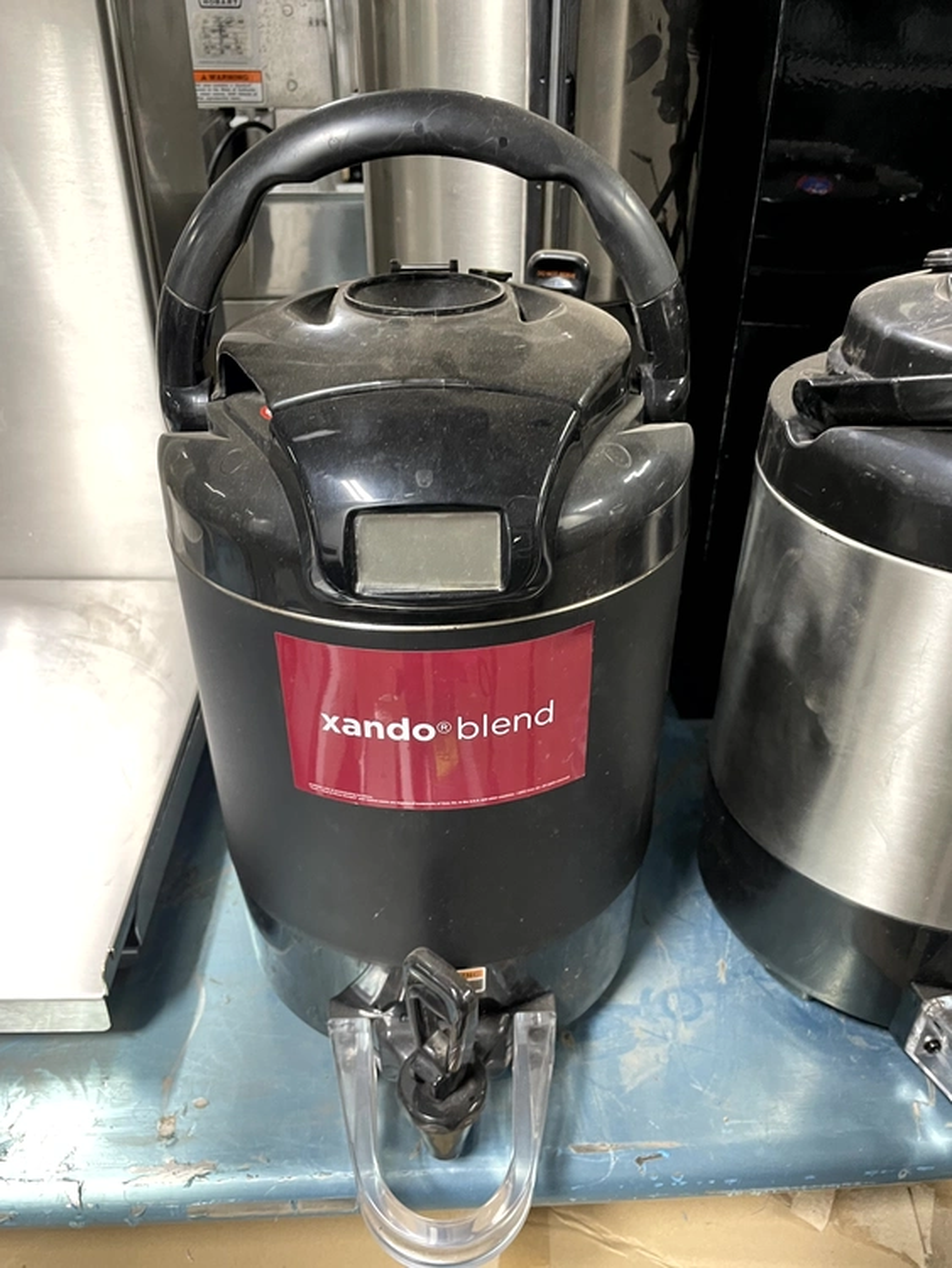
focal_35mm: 26
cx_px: 476
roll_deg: -2.4
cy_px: 634
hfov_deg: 53.1
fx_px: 953
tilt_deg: -31.5
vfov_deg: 67.3
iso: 160
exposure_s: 1/60
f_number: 1.6
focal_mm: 4.2
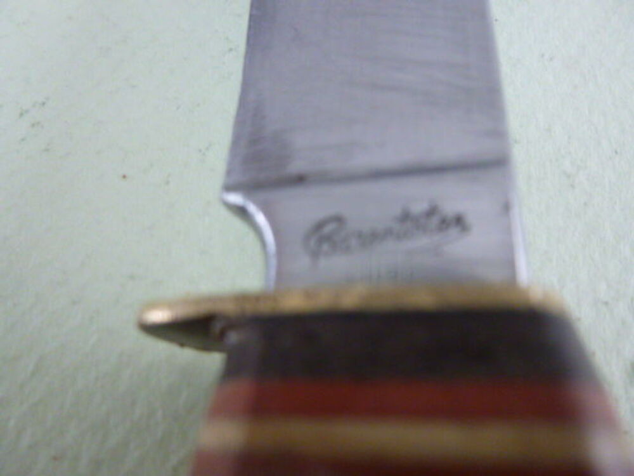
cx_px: 317
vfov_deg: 54.9
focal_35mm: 25
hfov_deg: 69.4
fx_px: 458
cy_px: 238
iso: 400
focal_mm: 4.5
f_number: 3.1
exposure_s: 1/20
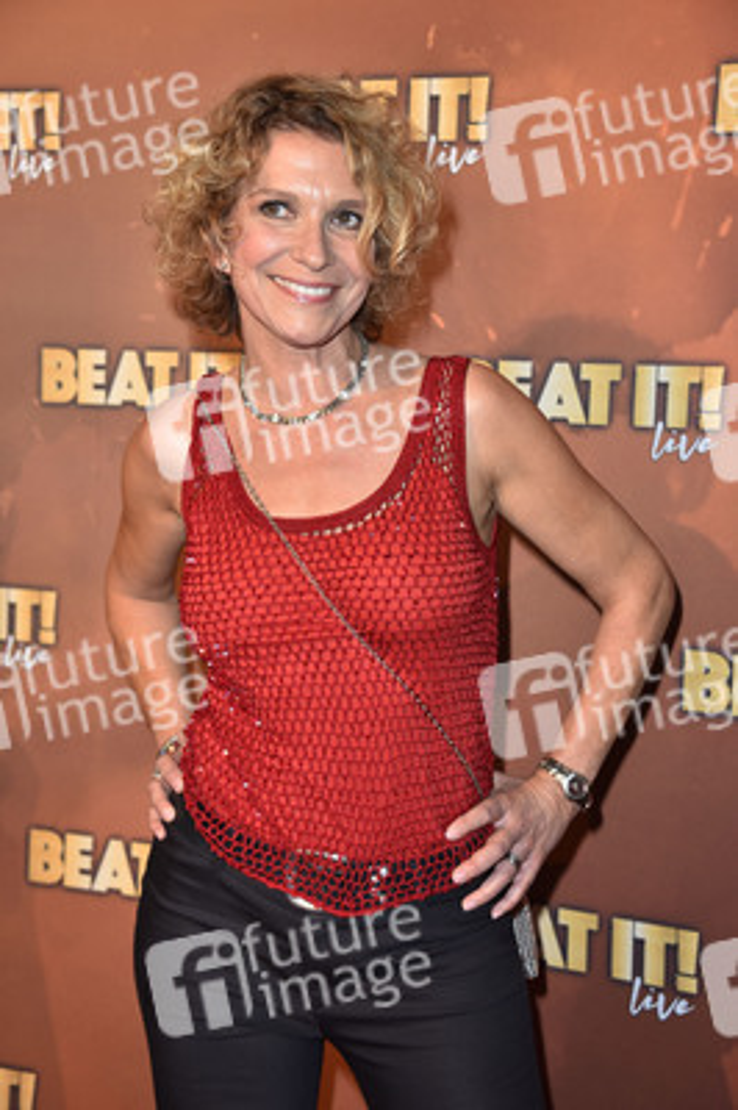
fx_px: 2002
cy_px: 555
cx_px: 369
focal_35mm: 65
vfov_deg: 31.0
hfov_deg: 20.9
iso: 500
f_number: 5.6
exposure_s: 1/125
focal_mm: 65
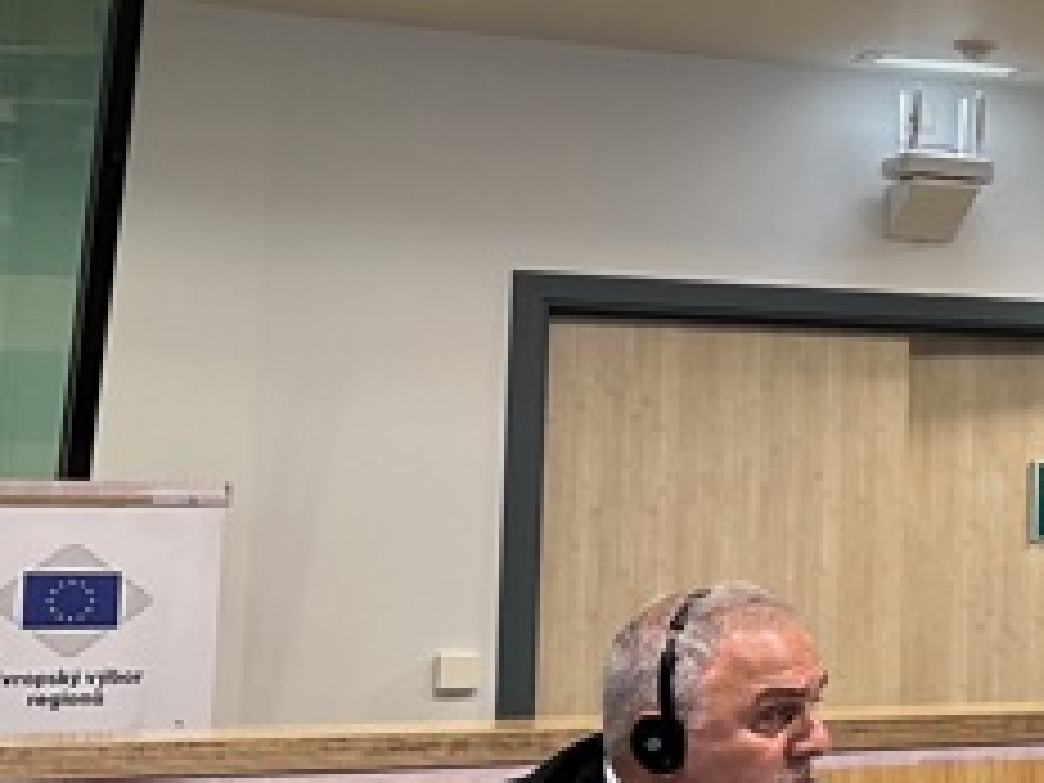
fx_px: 2805
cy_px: 367
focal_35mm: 93
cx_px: 1935
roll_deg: +0.8
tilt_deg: +4.5
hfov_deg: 17.0
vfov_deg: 15.9
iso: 125
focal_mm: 6.86
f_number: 1.78
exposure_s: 1/50
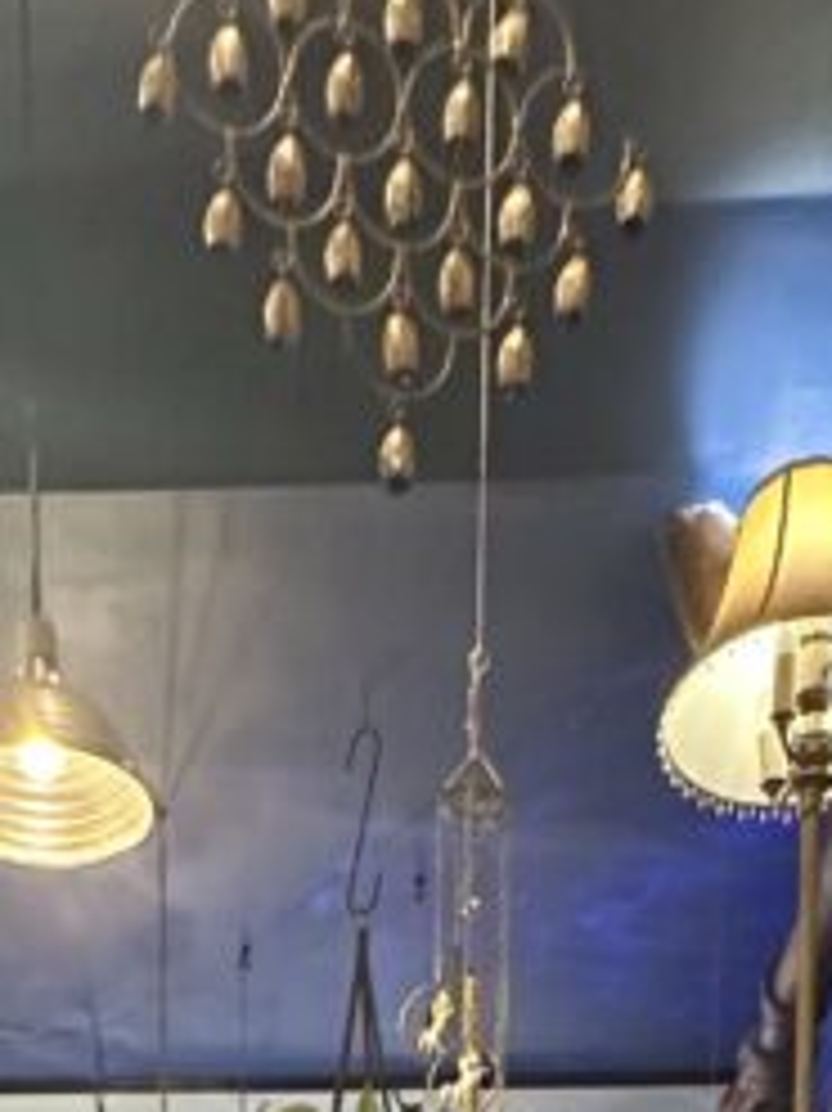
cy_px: 2206
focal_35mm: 58
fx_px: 1860
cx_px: 360
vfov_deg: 19.4
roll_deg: -1.2
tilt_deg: -10.8
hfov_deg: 25.2
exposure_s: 1/60
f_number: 2.2
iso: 800
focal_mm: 2.22
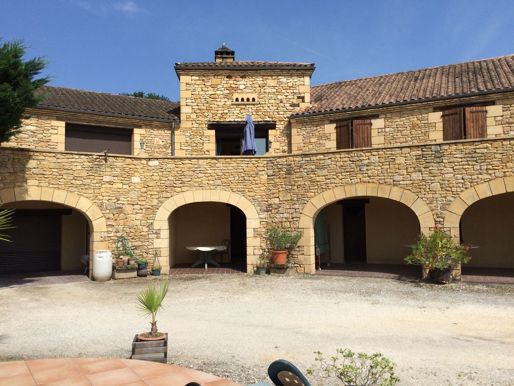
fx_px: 431
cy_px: 193
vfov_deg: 48.2
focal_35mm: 29
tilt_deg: +3.2
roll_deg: +0.7
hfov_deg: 61.7
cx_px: 257
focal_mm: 4.15
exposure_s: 1/3425
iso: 32
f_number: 2.2
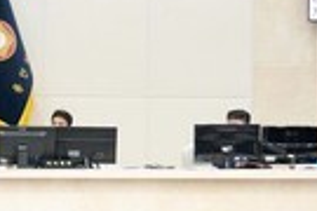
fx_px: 1602
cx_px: -155
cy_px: 118
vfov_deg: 7.5
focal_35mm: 182
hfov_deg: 10.9
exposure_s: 1/250
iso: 5000
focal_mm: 39
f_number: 4
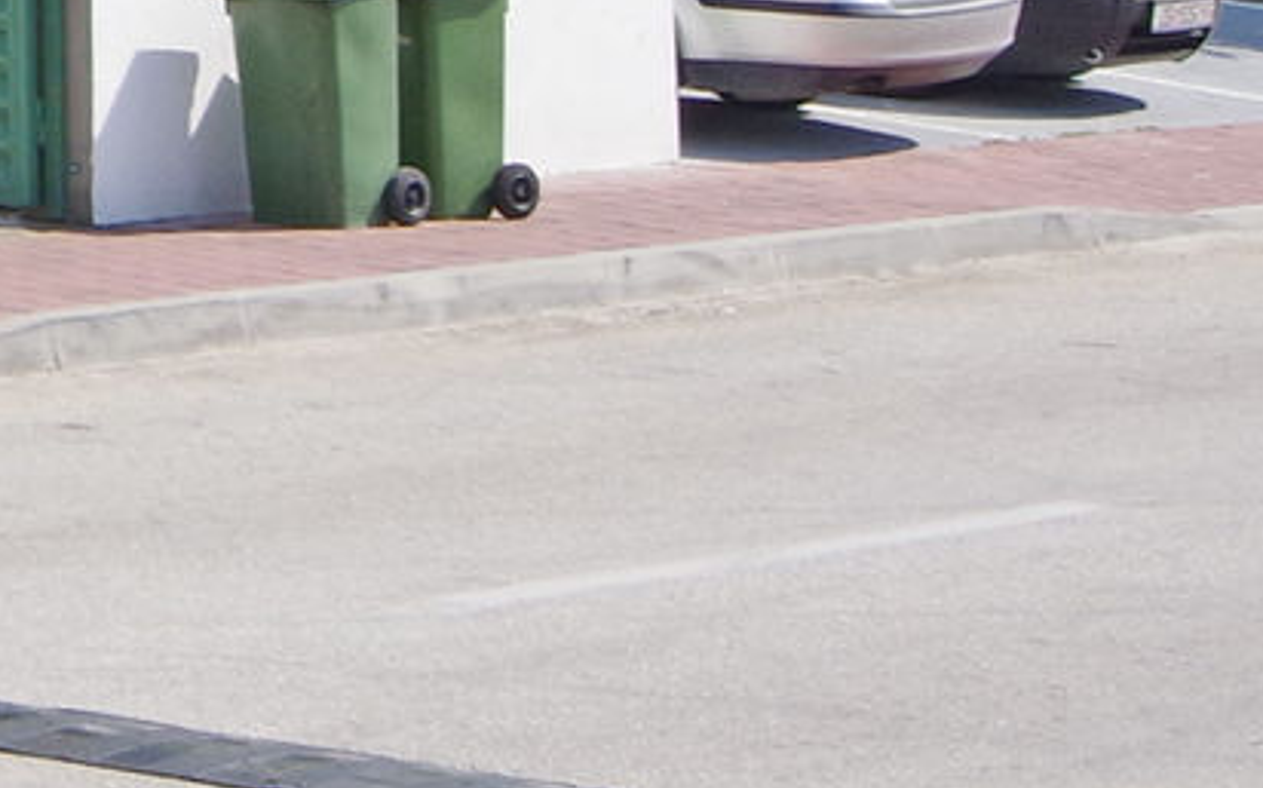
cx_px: -2219
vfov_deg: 6.1
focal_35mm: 208
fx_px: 7156
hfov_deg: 8.7
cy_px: -832
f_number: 9
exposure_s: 1/400
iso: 400
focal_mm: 20
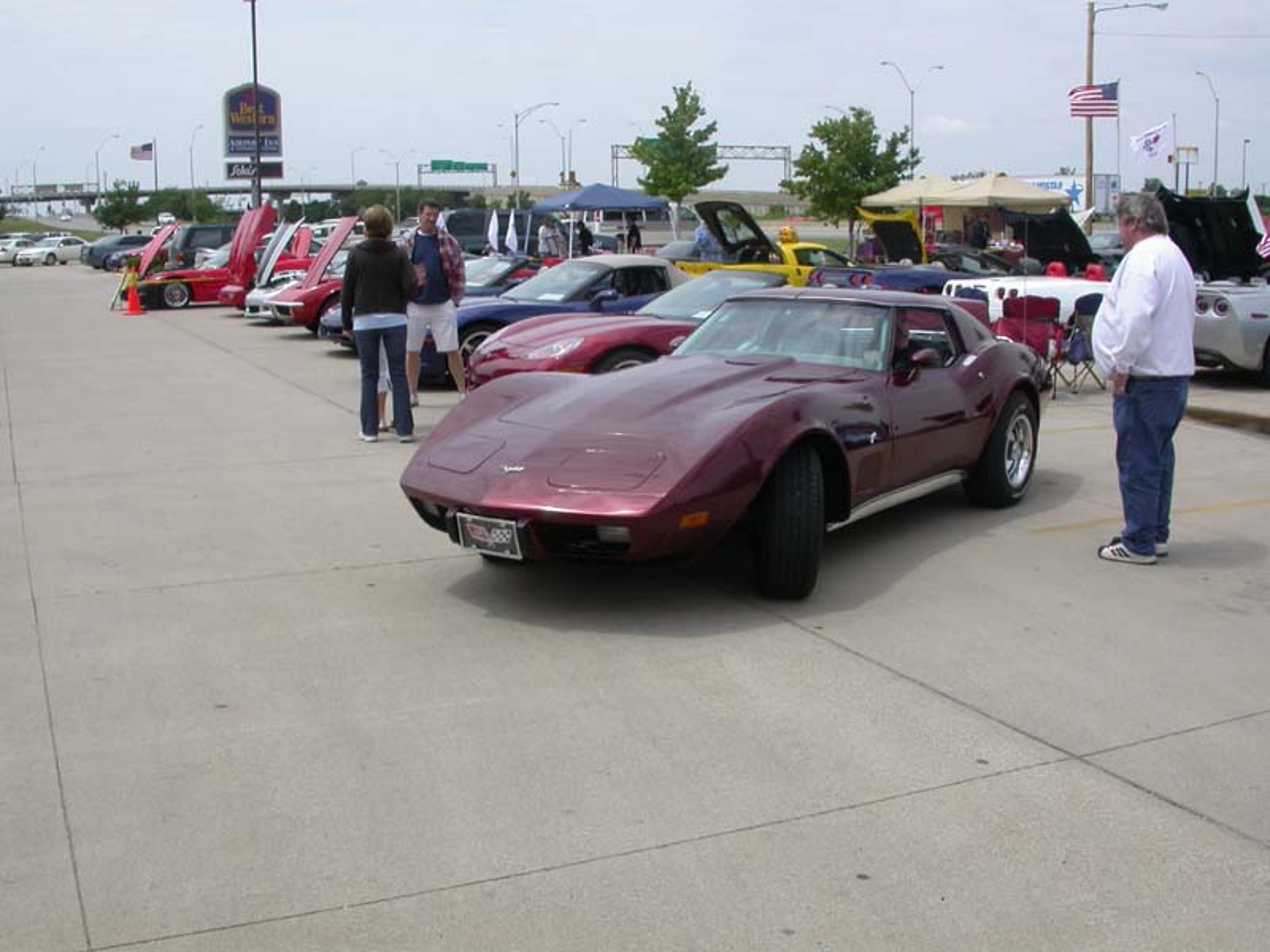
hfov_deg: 49.0
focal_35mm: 38
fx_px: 1394
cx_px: 635
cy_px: 476
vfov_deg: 37.7
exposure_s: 1/399
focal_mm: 7.85
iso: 100
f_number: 7.5
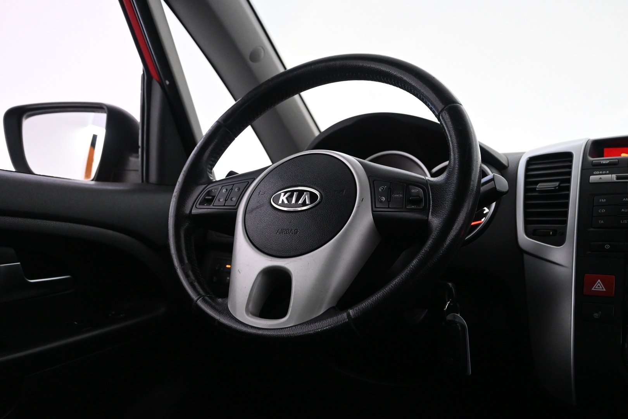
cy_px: 210
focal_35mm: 32
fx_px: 549
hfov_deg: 59.5
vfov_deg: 41.7
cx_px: 314
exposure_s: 1/60
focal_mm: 21
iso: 3200
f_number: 4
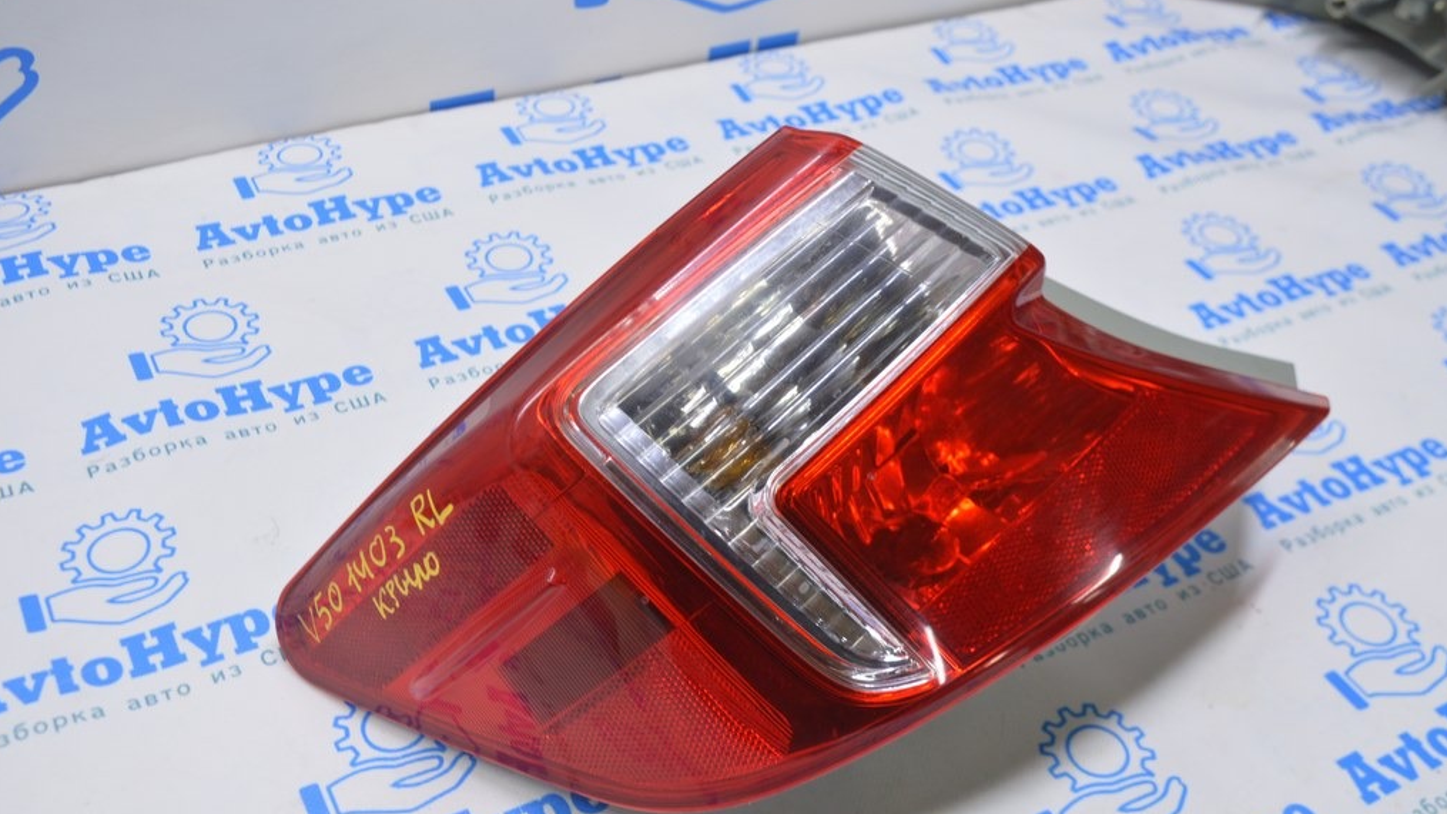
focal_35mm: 38
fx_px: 1458
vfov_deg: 31.1
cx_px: 726
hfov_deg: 52.8
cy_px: 467
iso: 400
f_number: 5.6
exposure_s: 1/20
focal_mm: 24
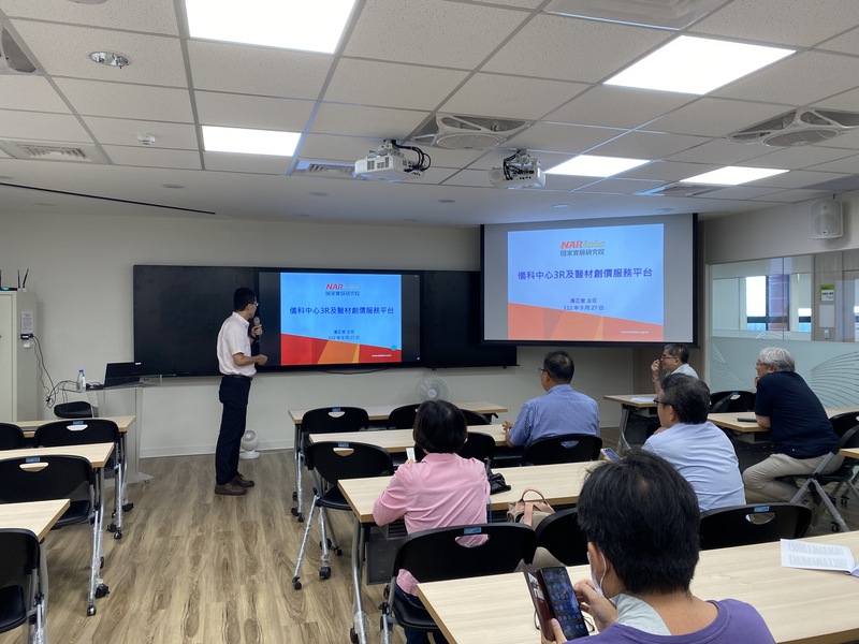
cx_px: 430
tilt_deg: -0.8
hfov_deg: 67.3
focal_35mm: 26
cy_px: 322
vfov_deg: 53.1
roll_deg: +1.1
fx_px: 645
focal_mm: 4.25
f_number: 1.8
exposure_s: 1/120
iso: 100
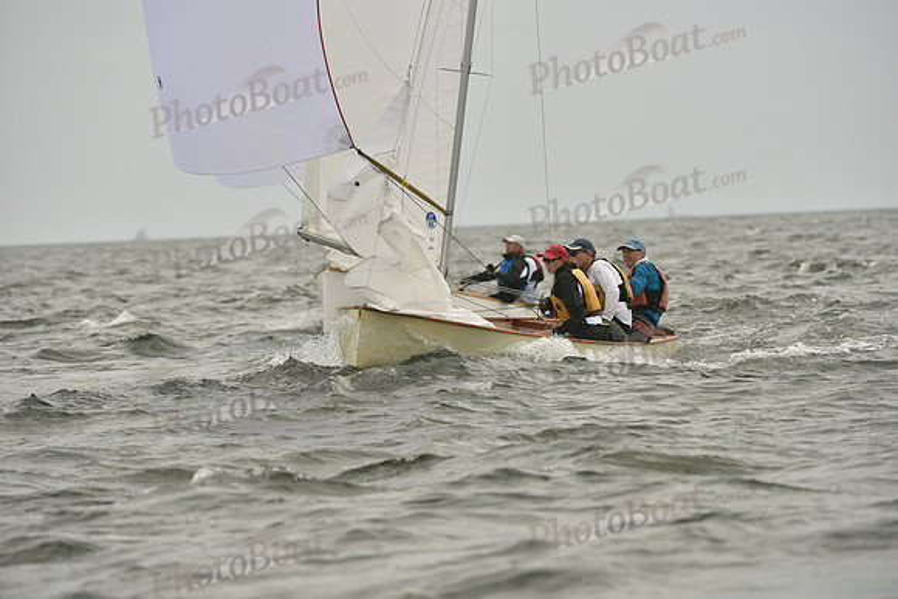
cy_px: 300
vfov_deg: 3.8
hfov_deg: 5.7
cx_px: 449
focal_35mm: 360
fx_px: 8982
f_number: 7.1
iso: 320
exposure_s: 1/1250
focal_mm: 360
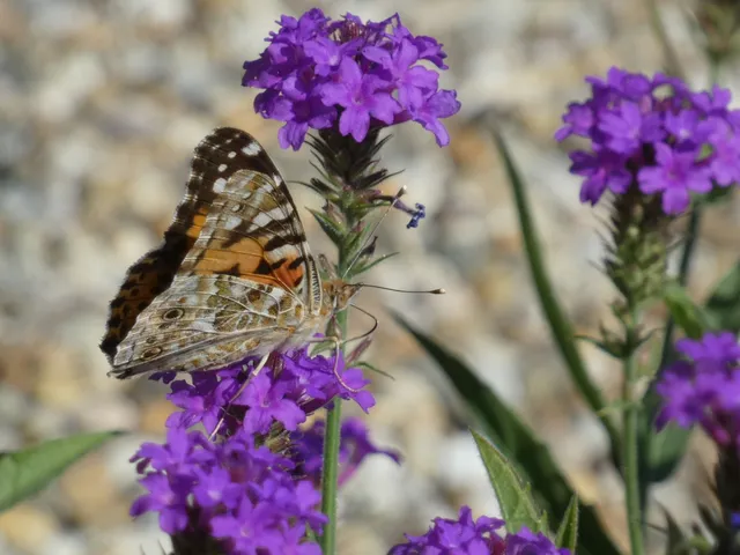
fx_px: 13297
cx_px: 370
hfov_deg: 3.2
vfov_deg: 2.4
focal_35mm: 622
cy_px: 278
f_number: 5.6
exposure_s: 1/500
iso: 80
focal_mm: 111.5
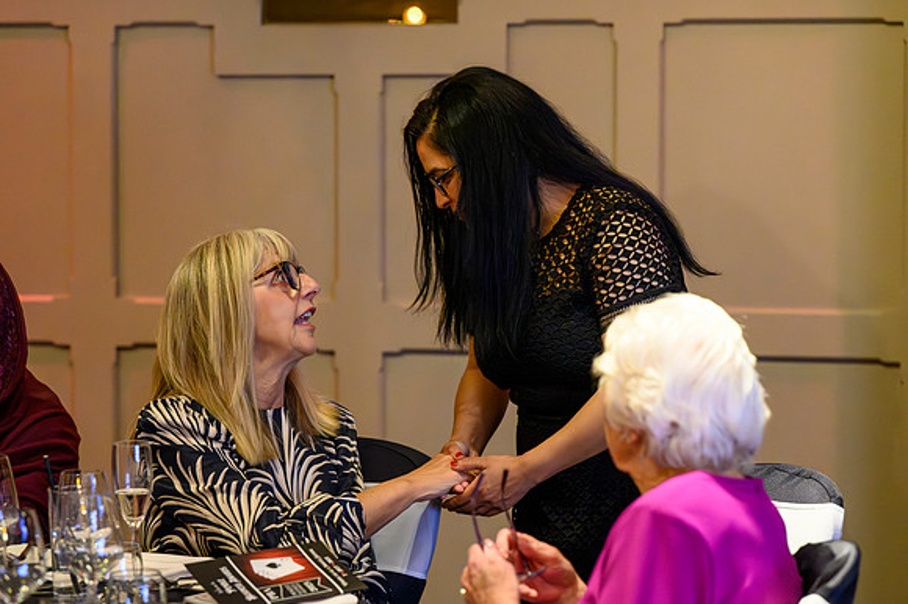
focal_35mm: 132
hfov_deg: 15.6
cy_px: 302
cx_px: 454
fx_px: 3320
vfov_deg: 10.4
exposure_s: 1/200
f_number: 4
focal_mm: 130
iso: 20000
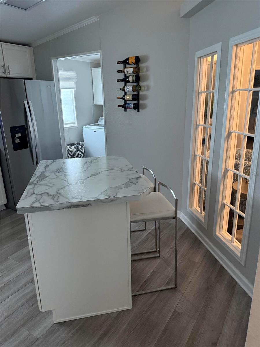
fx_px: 240
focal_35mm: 24
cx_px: 130
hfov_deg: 56.8
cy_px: 174
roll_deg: -0.1
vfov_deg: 71.6
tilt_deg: -14.9
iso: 640
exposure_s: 1/40
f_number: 1.78
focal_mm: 6.76
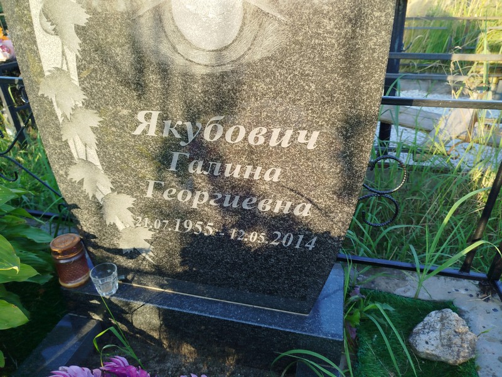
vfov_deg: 56.8
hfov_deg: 71.6
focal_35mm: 24
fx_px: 348
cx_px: 251
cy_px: 188
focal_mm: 5.31
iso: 50
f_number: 1.7
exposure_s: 1/178
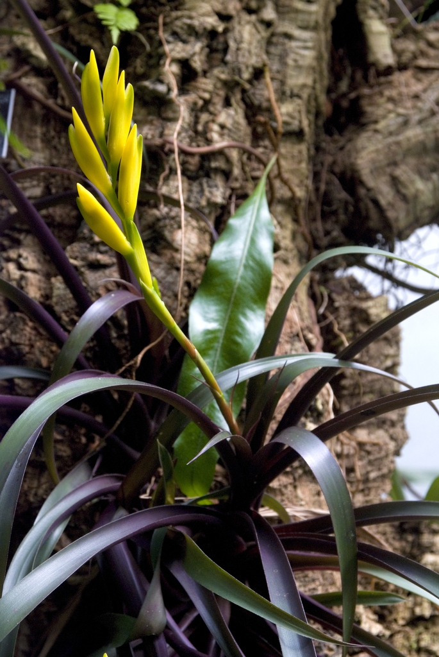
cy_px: 328
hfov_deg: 12.2
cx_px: 220
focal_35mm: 112
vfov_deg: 18.2
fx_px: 2053
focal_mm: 75
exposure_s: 1/125
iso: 400
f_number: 9
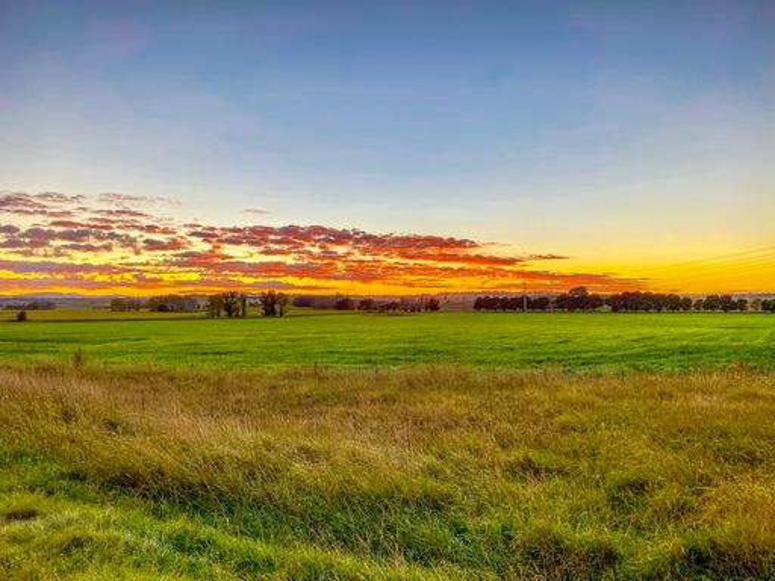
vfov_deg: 53.1
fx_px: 582
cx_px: 388
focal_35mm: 26
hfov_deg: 67.3
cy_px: 290
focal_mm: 4.25
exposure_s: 1/210
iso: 32
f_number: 1.8
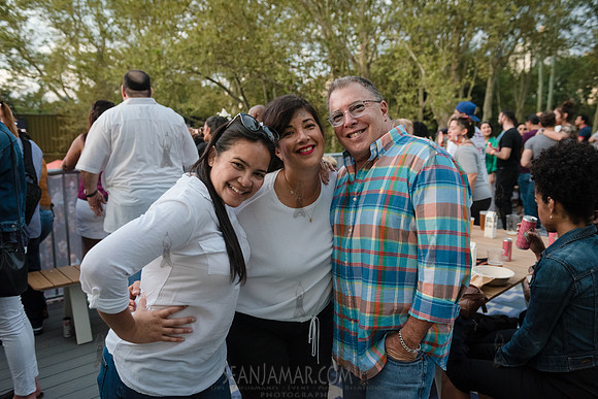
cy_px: 200
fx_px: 482
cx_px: 299
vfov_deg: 45.0
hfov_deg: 63.6
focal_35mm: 29
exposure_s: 1/250
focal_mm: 29
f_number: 4
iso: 3200
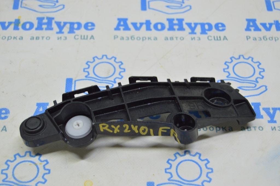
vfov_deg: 19.7
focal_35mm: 69
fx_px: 536
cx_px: 140
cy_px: 93
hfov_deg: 29.3
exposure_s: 1/25
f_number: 5.6
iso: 400
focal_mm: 46
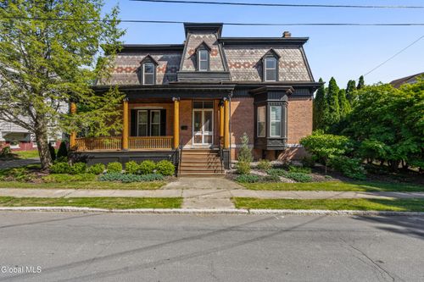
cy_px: 141
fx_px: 188
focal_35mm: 16
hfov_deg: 96.8
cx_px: 212
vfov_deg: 73.7
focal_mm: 16
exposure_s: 1/400
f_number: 8
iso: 1000
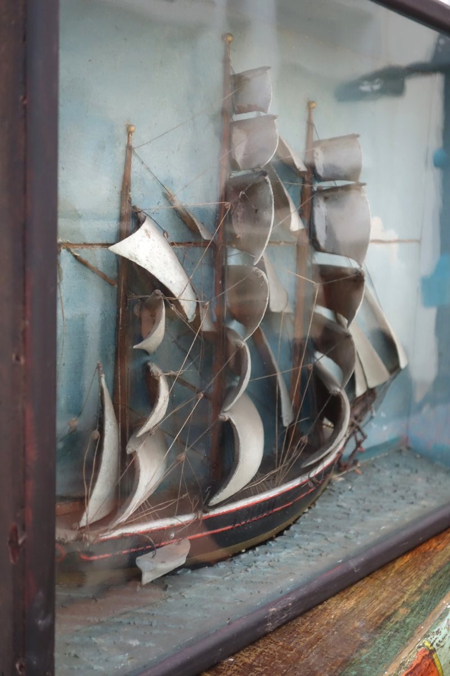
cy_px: 338
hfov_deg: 27.0
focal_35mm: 50
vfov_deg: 39.6
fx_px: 937
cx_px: 225
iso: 800
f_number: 3.2
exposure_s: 1/20
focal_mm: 18.66
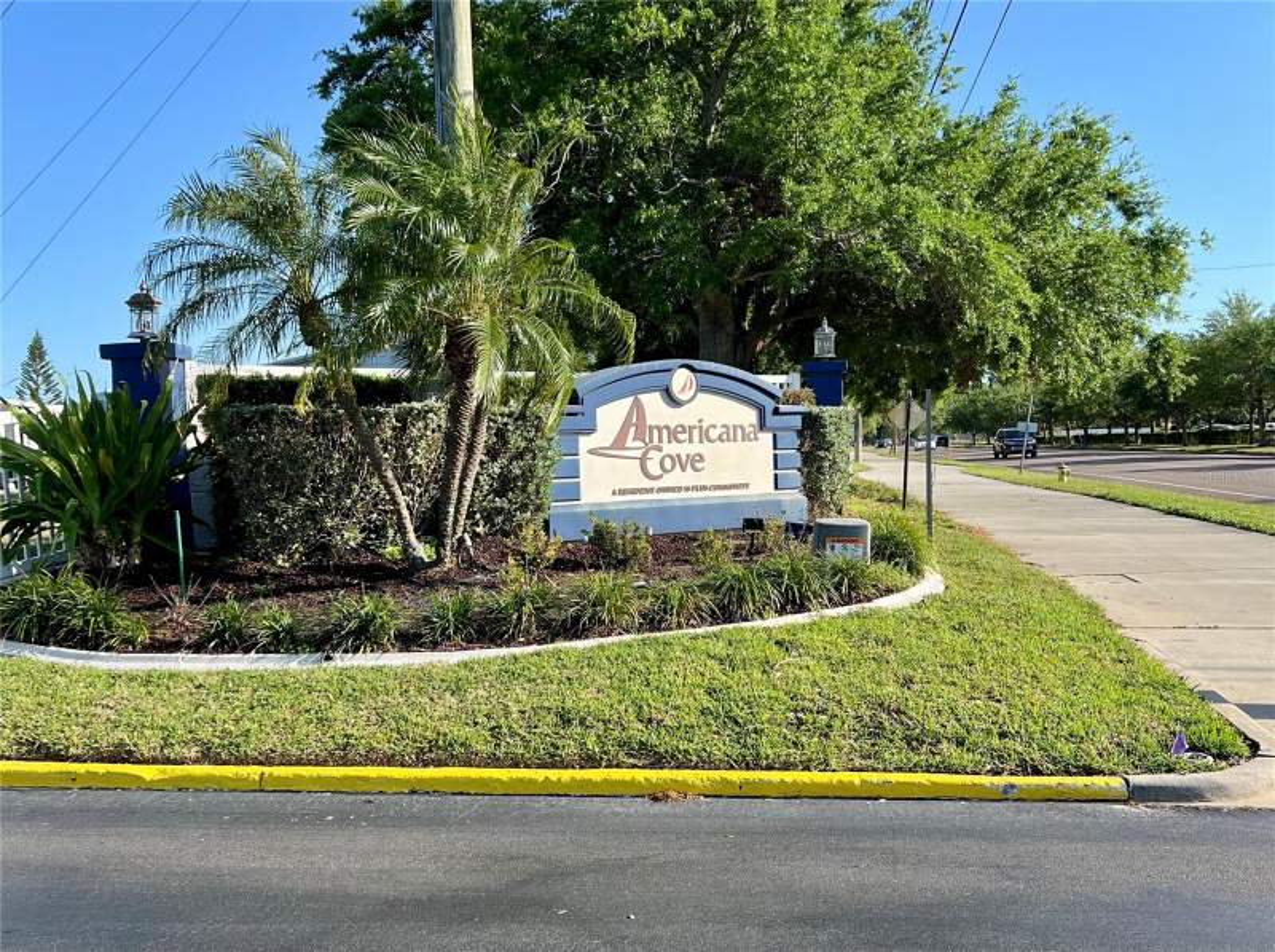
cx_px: 638
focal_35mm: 26
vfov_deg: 52.9
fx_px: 956
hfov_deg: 67.4
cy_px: 476
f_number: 1.5
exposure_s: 1/2045
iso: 50
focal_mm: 5.7
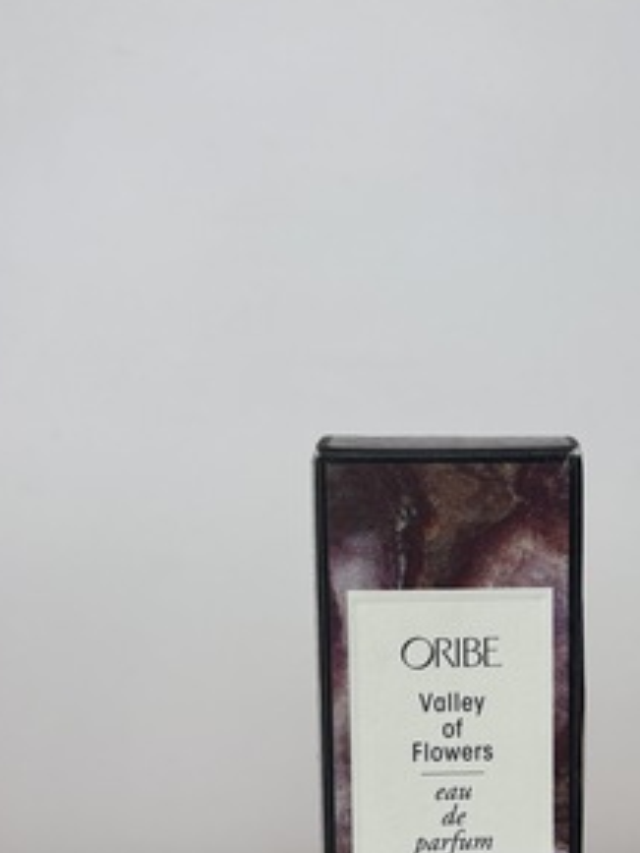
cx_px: 501
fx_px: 1330
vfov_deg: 34.8
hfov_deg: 26.6
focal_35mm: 54
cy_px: 629
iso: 50
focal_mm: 5.96
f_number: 1.6
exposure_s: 1/484
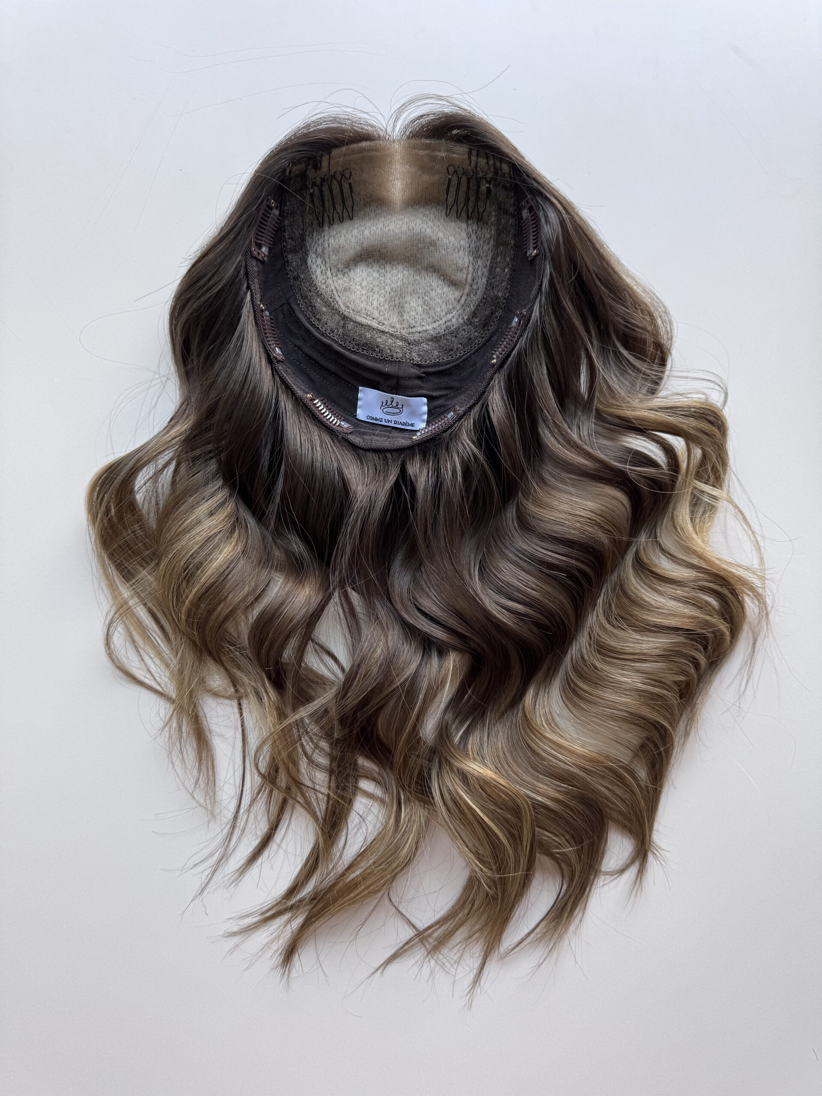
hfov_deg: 56.8
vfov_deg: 71.6
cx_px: 411
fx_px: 760
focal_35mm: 24
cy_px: 548
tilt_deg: -87.2
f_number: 1.78
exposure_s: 1/155
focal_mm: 6.76
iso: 64
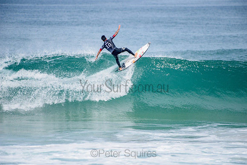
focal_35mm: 500
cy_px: 82
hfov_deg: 4.1
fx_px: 3431
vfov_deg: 2.8
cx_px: 124
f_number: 5.6
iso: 250
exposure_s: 1/2000
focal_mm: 500
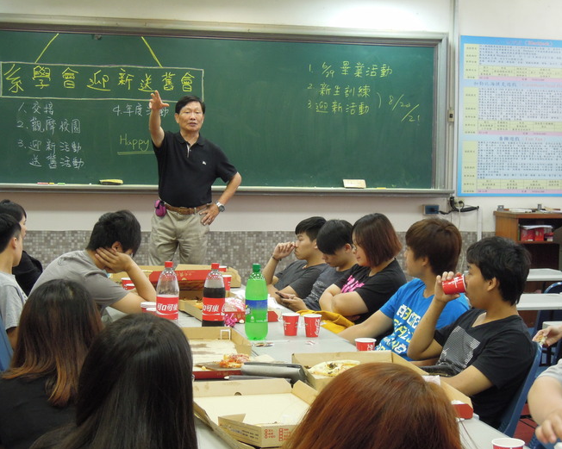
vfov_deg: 23.5
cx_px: 273
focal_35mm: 65
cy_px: 225
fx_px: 1081
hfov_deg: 29.1
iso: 500
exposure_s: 1/25
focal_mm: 11.1
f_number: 4.2
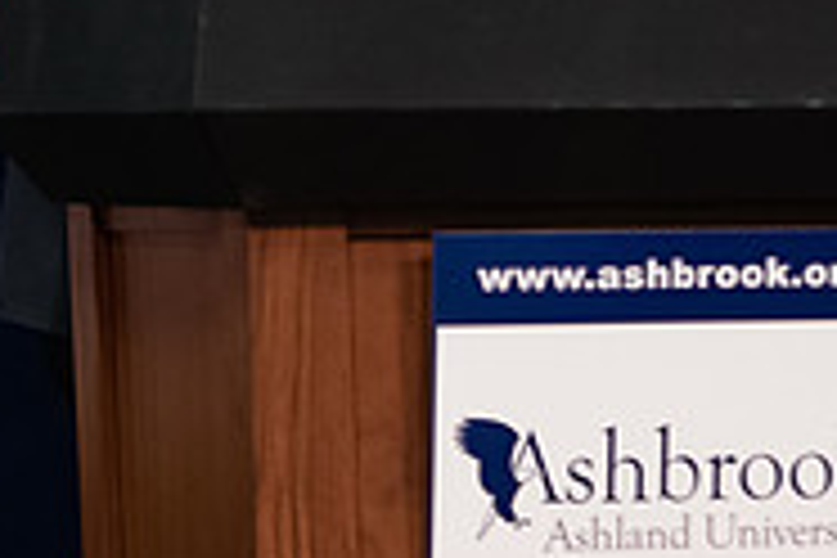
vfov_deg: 4.0
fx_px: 7974
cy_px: -56
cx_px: 382
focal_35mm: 343
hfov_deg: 6.0
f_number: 3.2
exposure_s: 1/200
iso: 2000
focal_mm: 110
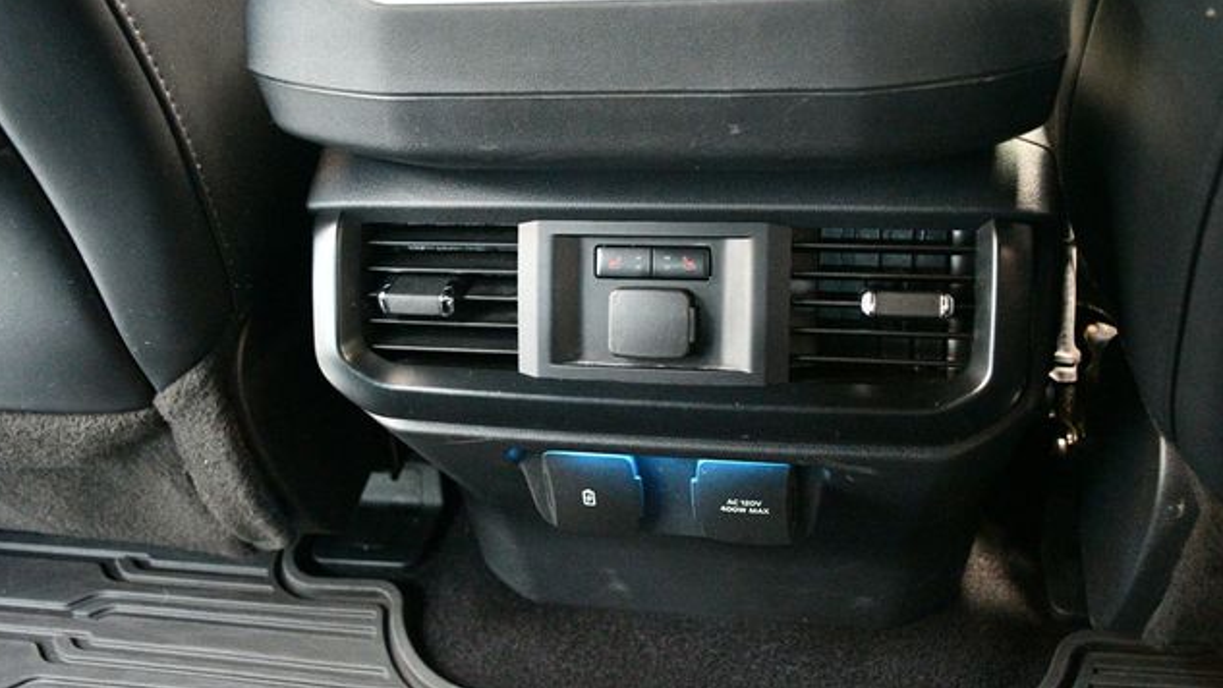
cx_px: 609
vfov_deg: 32.8
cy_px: 300
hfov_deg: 55.3
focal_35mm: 36
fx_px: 1167
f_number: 3.8
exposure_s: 1/40
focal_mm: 23
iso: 12800
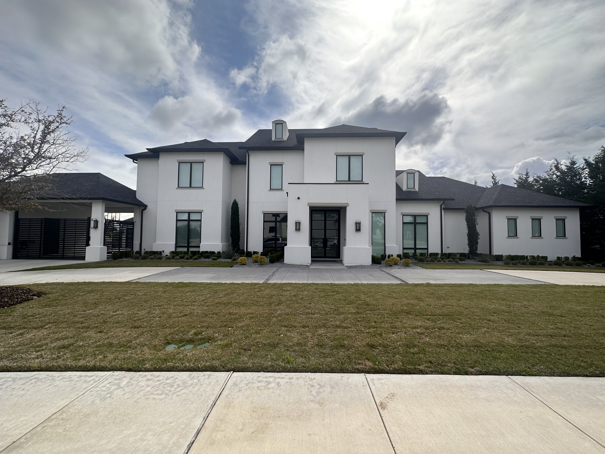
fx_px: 245
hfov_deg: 102.1
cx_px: 302
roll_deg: -0.4
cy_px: 227
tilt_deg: +1.3
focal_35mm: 14
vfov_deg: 85.7
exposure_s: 1/1825
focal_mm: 2.22
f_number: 2.2
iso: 50
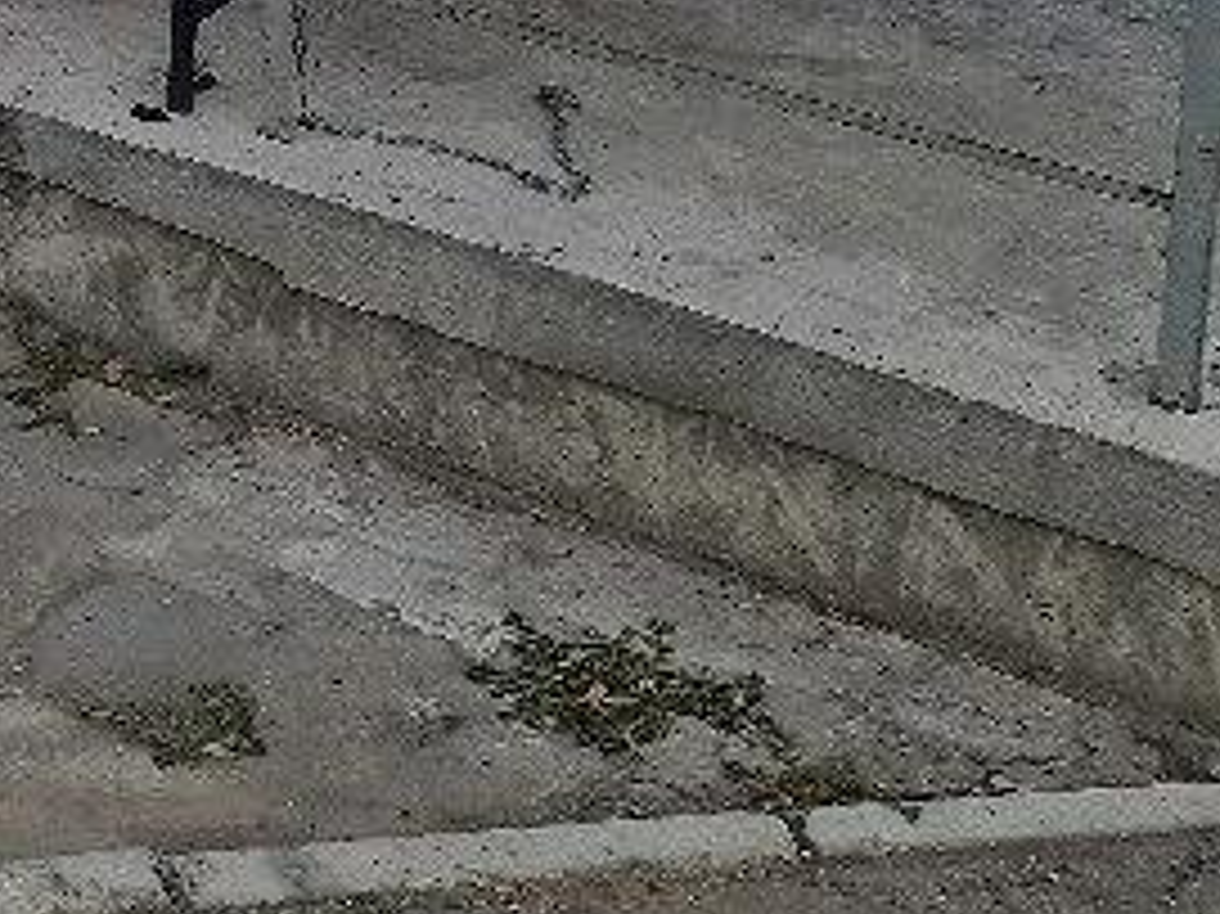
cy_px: -770
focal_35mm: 85
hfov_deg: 20.6
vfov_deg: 14.9
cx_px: -455
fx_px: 2994
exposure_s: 1/182
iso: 50
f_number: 1.8
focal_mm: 6.4
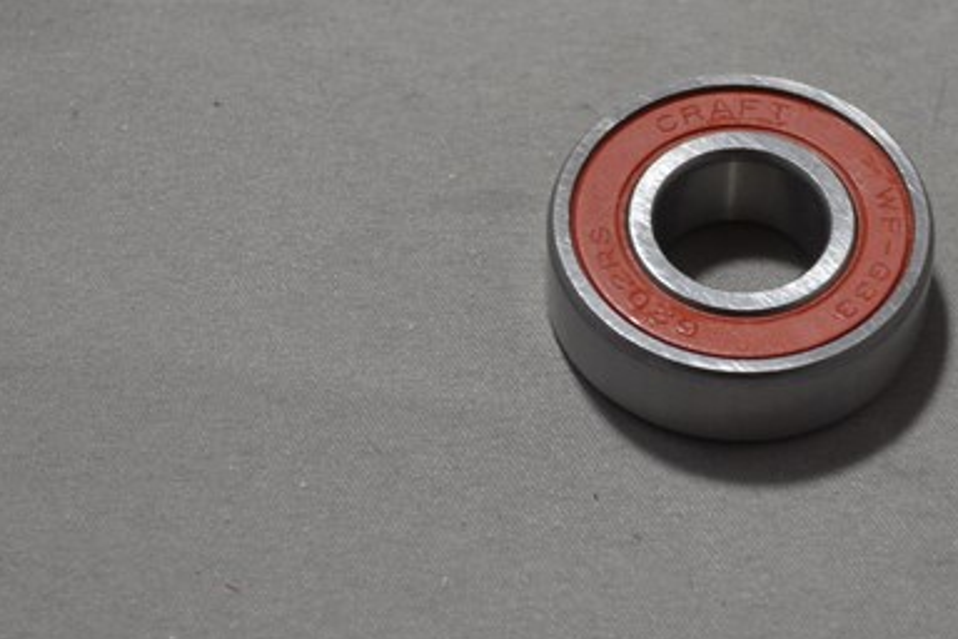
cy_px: 218
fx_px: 4578
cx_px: 728
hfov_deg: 11.9
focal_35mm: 172
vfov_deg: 8.0
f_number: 5.6
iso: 400
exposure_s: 1/25
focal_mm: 55
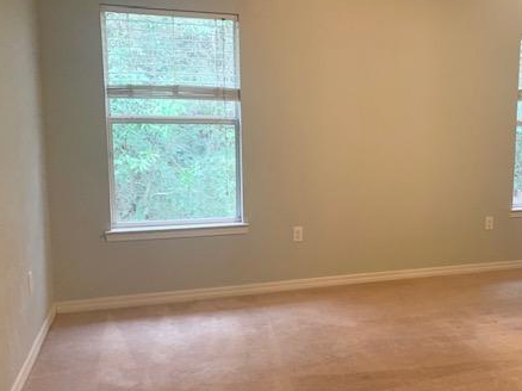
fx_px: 573
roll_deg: -1.4
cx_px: 375
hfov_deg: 47.6
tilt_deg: -8.5
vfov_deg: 37.7
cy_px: 201
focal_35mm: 38
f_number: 1.8
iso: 250
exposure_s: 1/40
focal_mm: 4.25
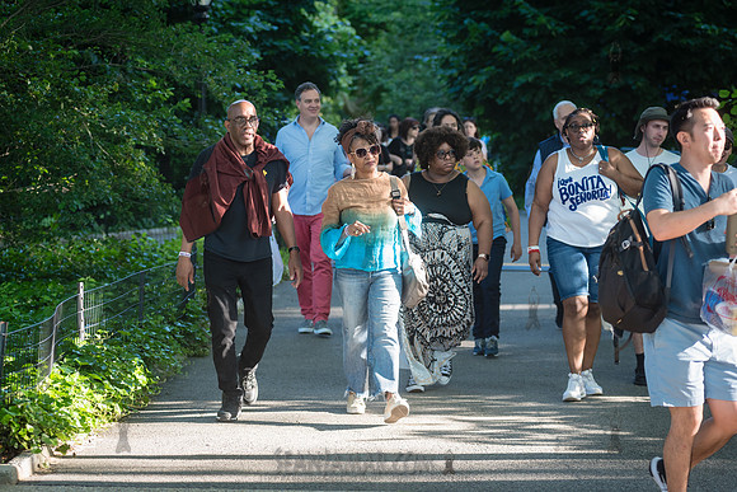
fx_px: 2103
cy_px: 246
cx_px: 374
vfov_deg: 13.3
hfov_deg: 19.9
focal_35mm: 103
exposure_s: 1/250
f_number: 3.5
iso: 500
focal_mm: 100
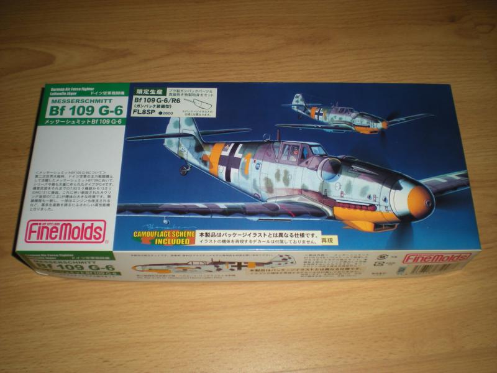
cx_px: 248
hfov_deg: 49.0
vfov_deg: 37.7
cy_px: 186
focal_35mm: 38
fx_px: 546
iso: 64
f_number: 3.1
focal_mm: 6.3
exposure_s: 1/60
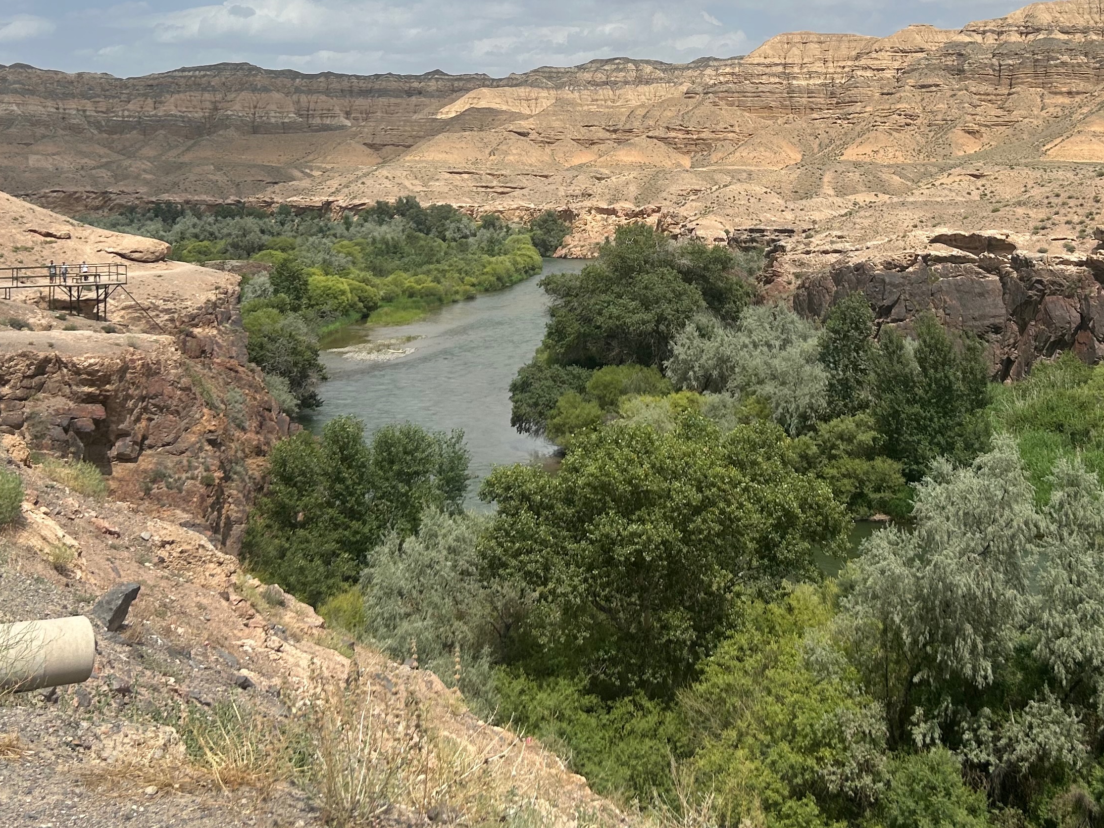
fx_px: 1499
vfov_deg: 30.1
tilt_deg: +1.1
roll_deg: +0.9
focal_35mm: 47
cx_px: 628
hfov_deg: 40.3
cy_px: 154
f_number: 1.5
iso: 50
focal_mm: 5.7
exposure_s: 1/8696
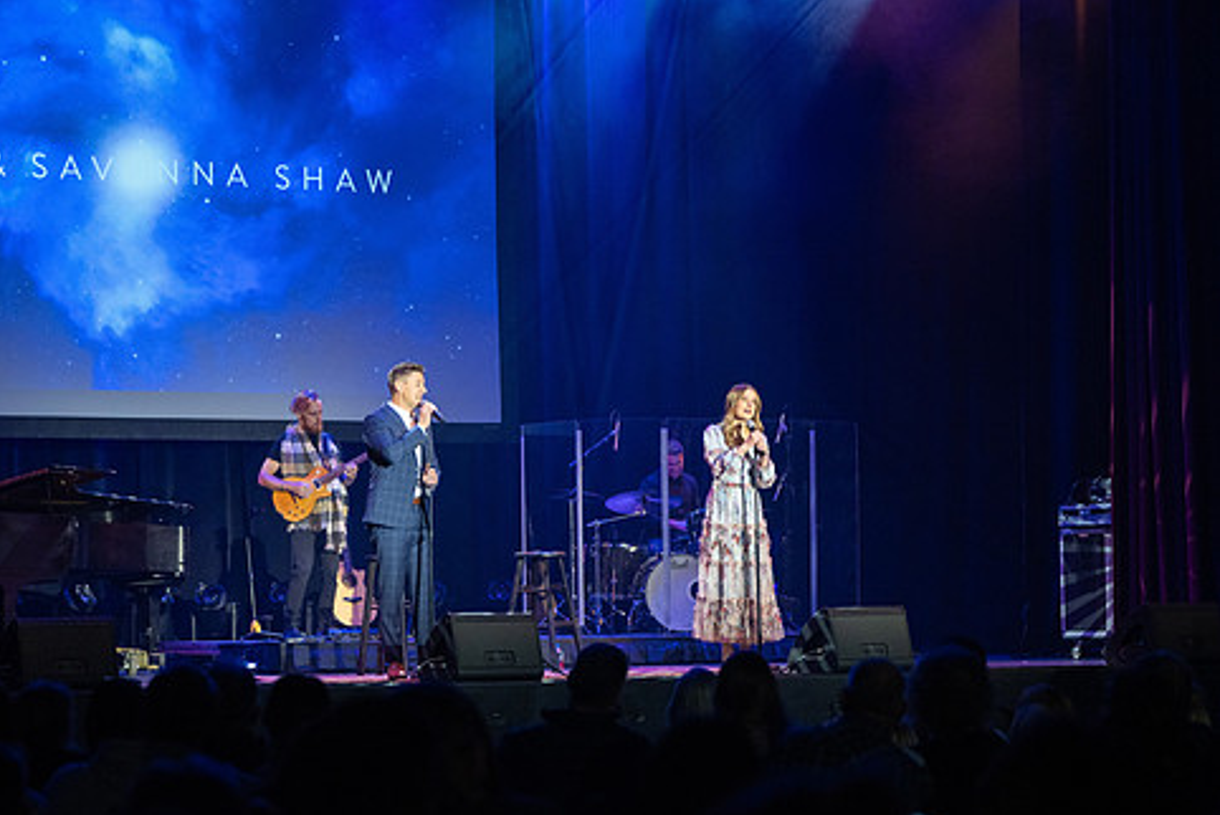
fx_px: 3289
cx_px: 485
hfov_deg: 21.0
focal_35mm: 97
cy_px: 447
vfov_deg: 14.1
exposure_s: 1/400
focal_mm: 80
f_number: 2.8
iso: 2000
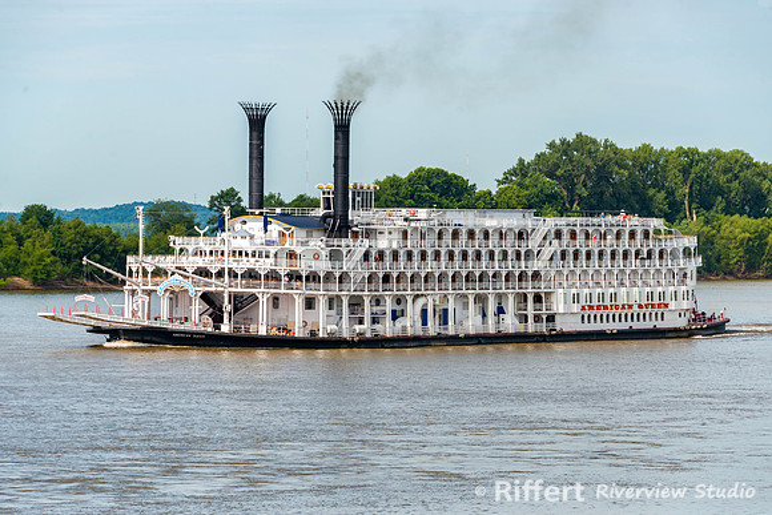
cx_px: 387
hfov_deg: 10.2
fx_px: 4339
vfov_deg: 6.8
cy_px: 266
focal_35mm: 202
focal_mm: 190
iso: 100
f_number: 8
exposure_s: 1/160
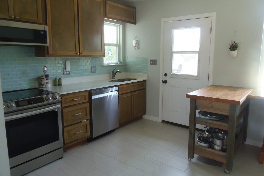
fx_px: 183
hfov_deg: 71.5
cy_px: 86
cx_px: 132
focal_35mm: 25
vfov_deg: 51.3
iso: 80
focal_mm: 4.3
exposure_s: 1/30
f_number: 2.9
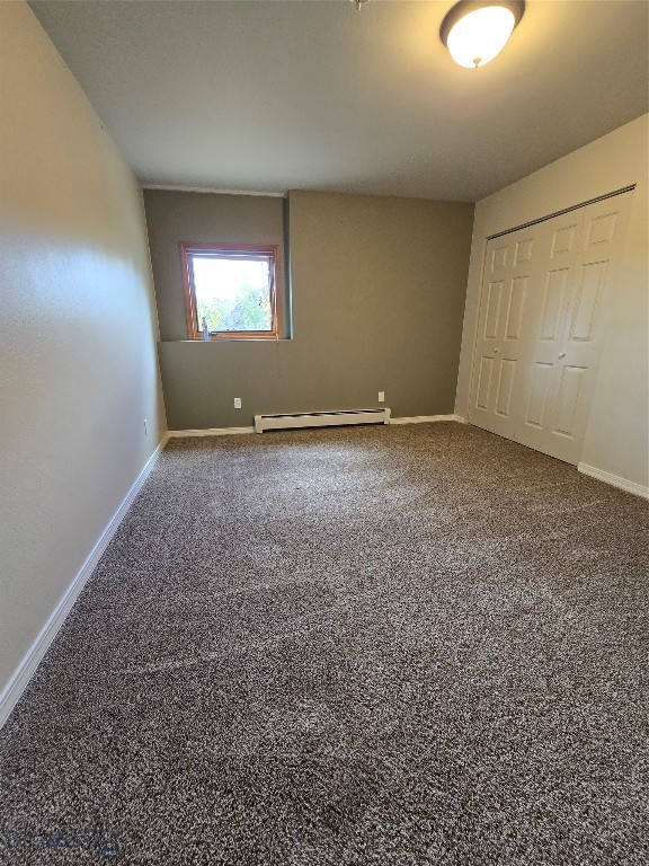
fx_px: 325
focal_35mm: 13
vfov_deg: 106.2
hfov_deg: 89.9
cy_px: 433
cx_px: 324
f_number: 2.2
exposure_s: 1/60
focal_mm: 2.2
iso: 400
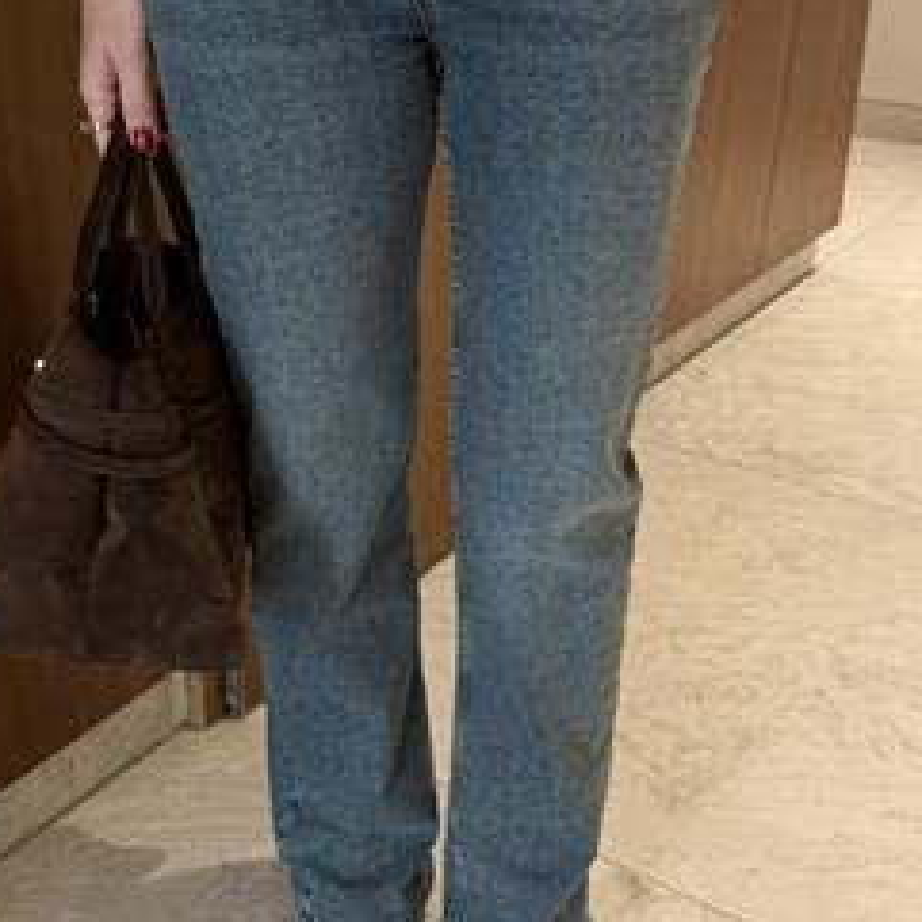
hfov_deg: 36.1
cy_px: 388
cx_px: 467
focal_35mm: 47
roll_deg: -1.4
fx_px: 1416
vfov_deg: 36.0
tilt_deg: -23.2
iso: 250
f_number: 1.78
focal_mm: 6.76
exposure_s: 1/50
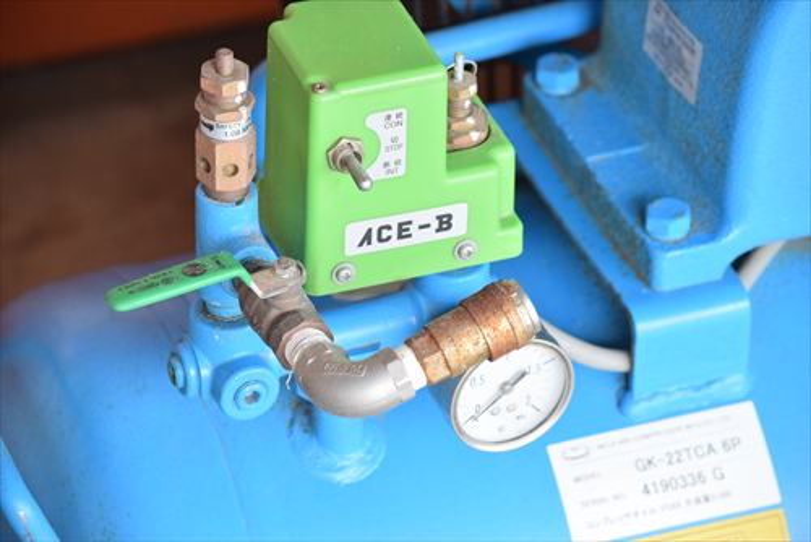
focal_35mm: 153
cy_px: 271
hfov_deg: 13.4
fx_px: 3449
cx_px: 406
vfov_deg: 9.0
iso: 1250
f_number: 6.3
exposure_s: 1/500
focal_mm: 102
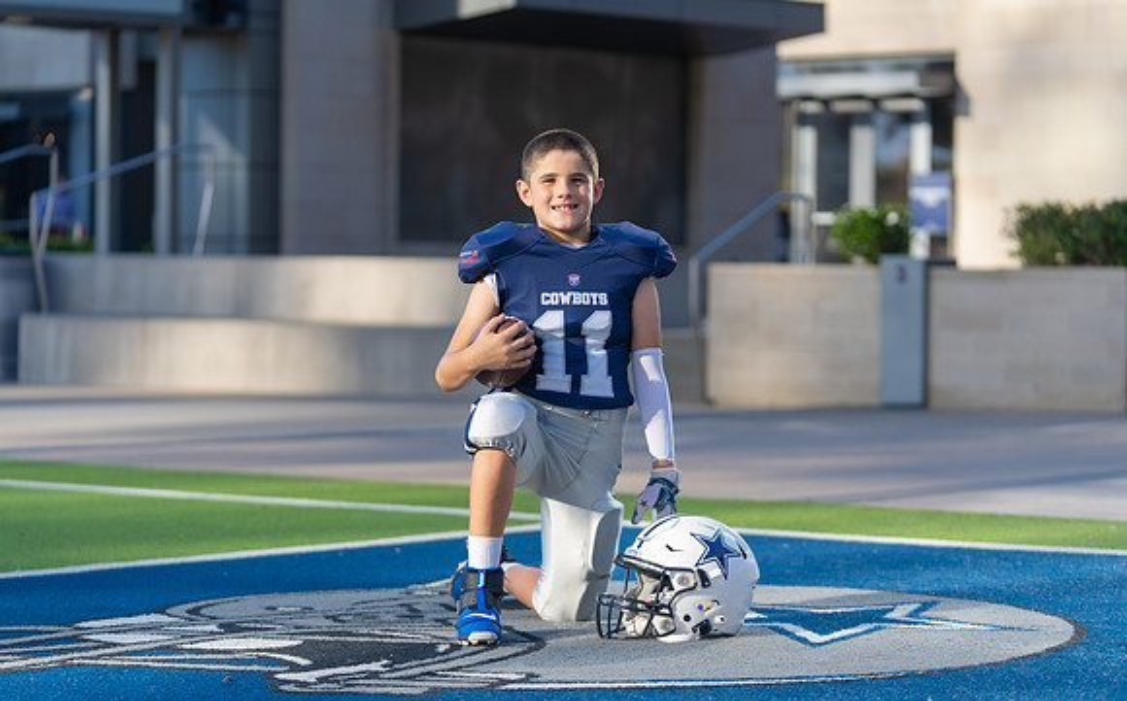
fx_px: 3040
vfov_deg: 13.2
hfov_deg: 21.0
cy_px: 374
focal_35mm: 99
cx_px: 561
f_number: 2.8
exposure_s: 1/640
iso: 100
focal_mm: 96
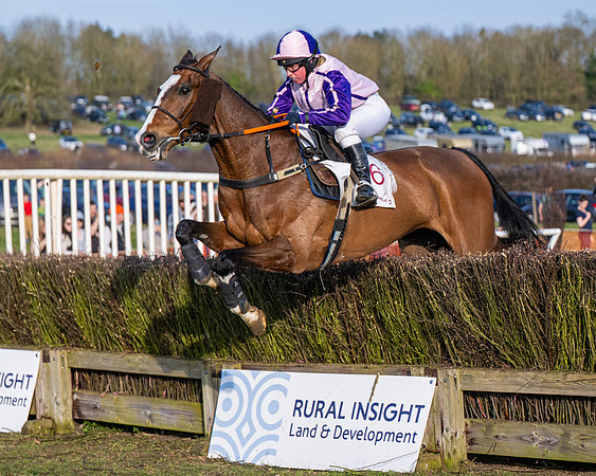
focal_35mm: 113
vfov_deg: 13.7
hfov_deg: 17.1
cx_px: 310
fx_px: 1987
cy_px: 197
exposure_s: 1/5000
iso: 400
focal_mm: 70
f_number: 2.8
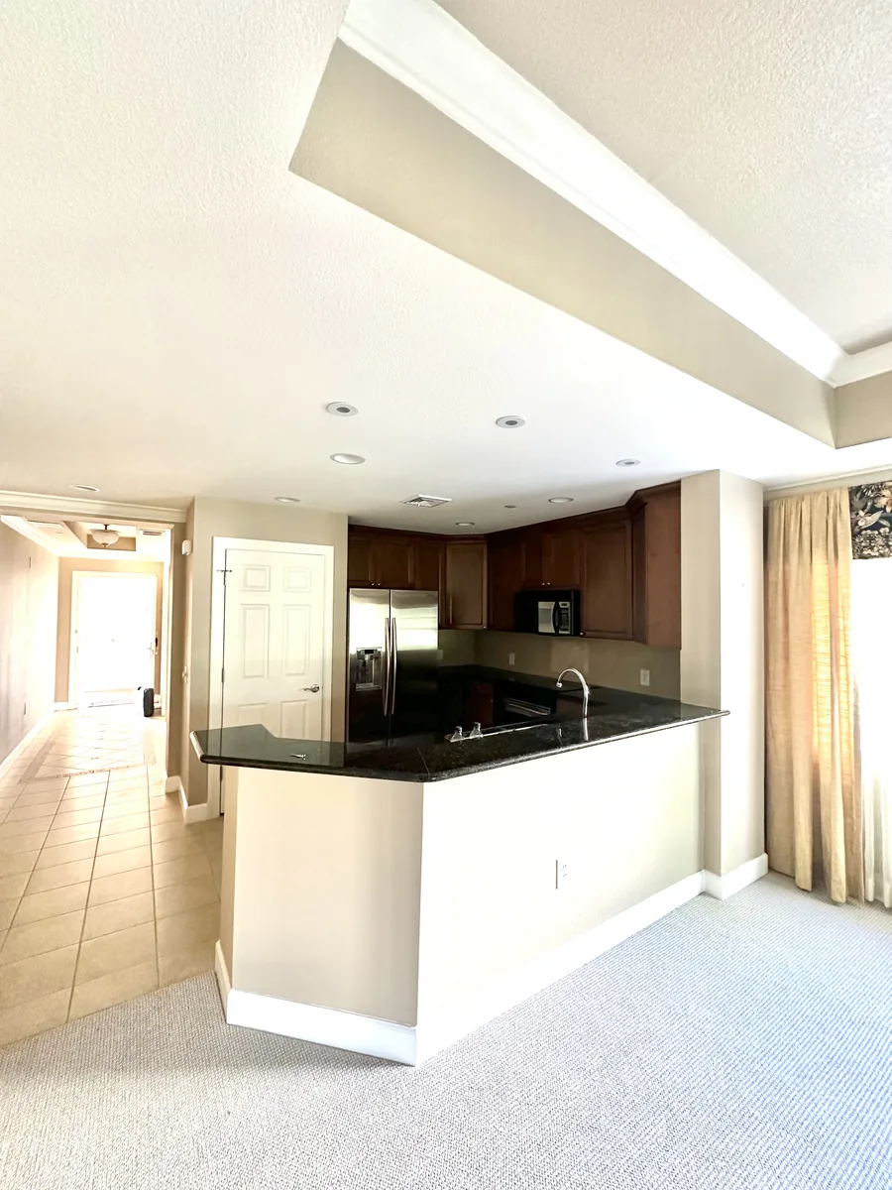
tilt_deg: +2.4
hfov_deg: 85.7
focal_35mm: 14
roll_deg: -1.8
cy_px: 595
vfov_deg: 102.1
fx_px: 481
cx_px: 446
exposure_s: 1/60
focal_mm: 2.22
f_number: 2.2
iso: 320
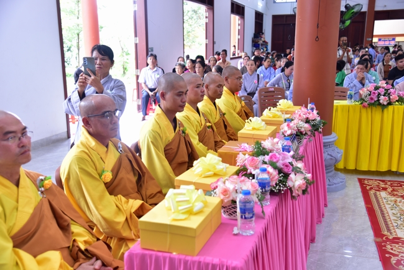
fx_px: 427
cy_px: 135
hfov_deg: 50.7
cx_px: 202
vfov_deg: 35.1
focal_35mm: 38
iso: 500
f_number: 4
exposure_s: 1/50
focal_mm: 38
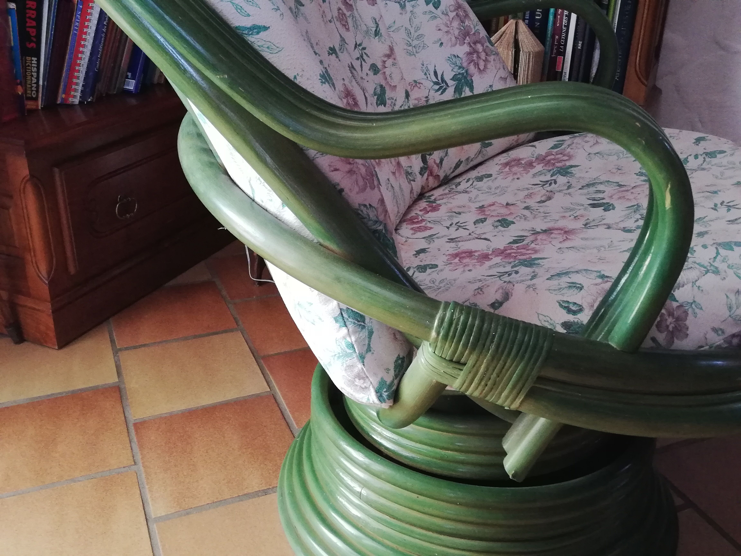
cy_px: 278
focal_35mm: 36
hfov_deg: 51.4
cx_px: 370
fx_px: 771
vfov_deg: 39.7
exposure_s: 1/24
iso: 500
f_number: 2.2
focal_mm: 3.81
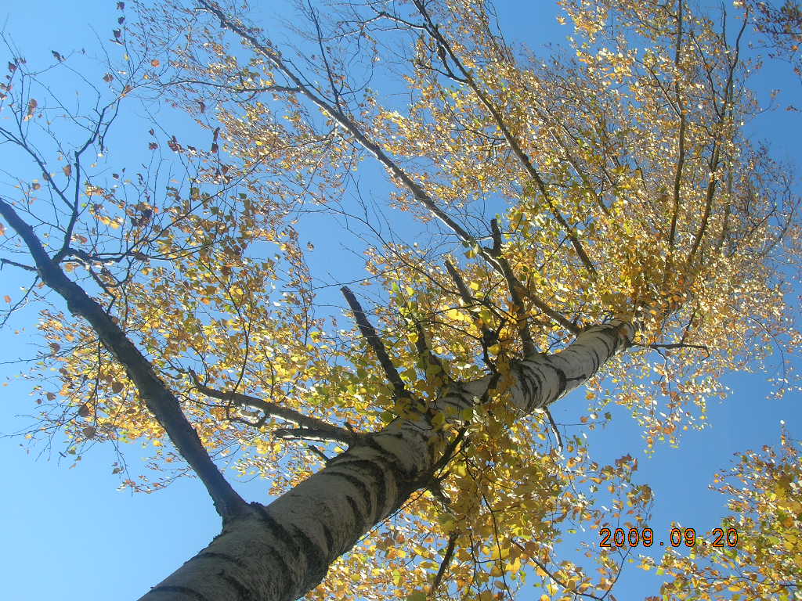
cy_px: 300
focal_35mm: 42
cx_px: 401
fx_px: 973
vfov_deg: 34.3
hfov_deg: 44.8
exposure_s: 1/201
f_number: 5.2
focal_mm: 7
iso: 50
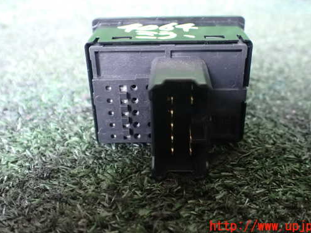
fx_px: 323
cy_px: 94
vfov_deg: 39.5
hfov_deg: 51.3
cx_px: 164
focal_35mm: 36
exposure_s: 1/20
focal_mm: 5.4
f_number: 2.3
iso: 1600
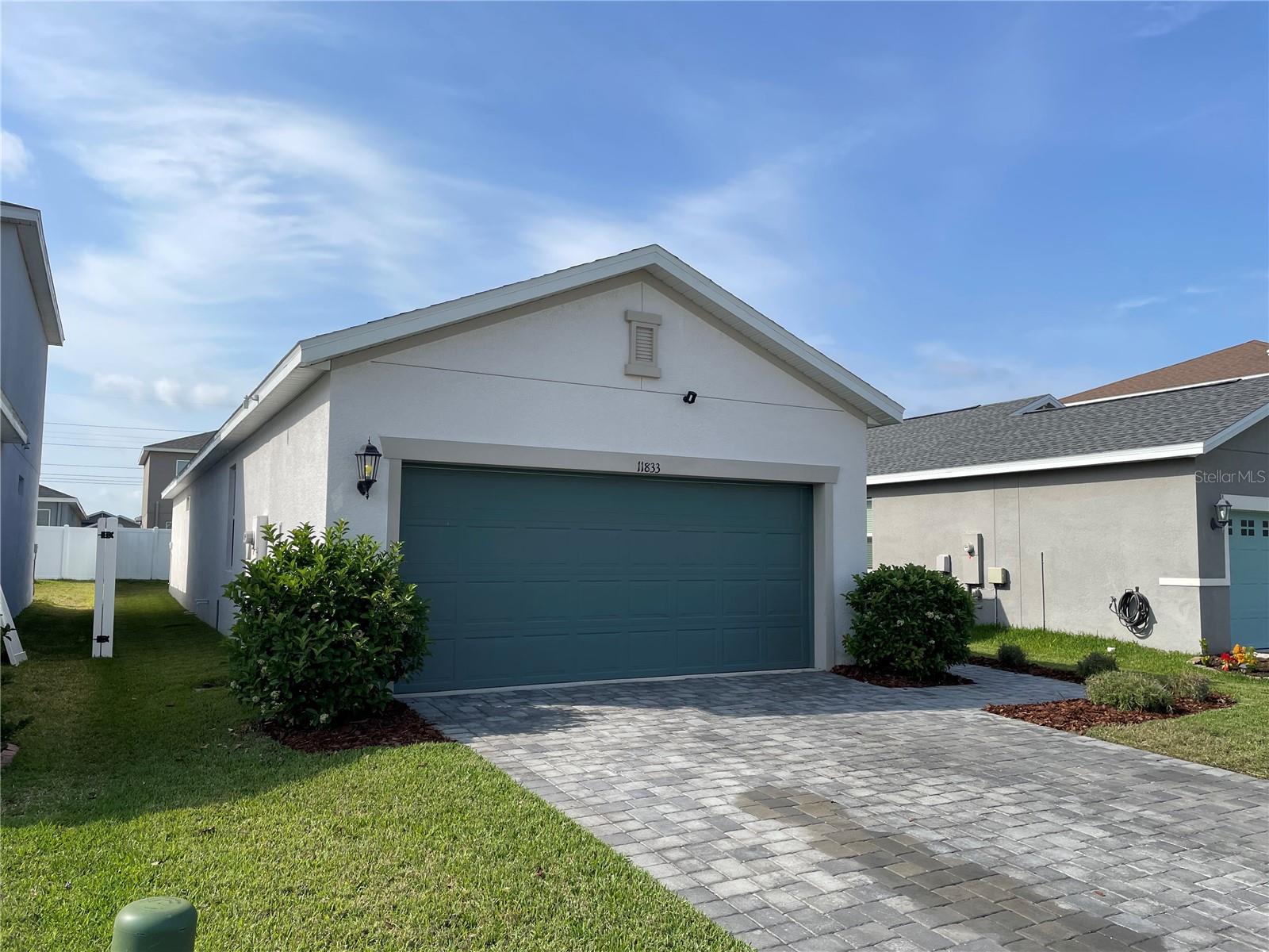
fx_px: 953
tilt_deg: +4.6
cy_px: 476
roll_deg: -0.4
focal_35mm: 26
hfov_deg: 67.3
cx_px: 634
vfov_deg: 53.1
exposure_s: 1/4000
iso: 32
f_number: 1.6
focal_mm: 4.2
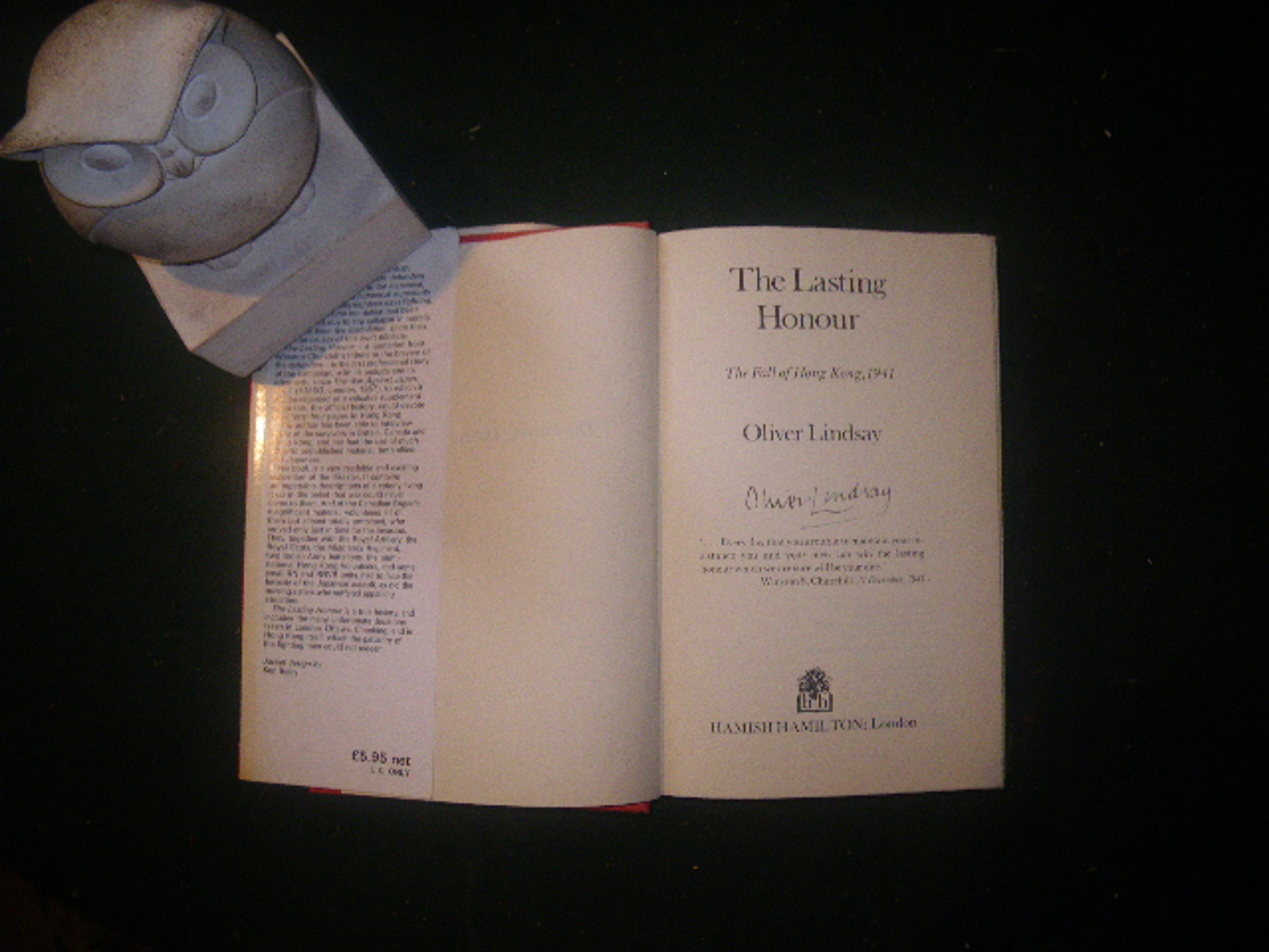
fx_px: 1026
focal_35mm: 28
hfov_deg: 63.4
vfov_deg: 49.7
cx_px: 634
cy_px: 476
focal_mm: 5
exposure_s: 1/50
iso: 160
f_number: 3.5
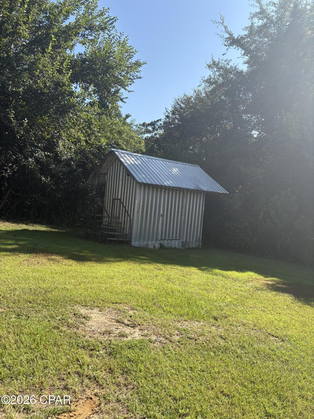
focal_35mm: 26
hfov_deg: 53.1
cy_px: 210
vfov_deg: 67.3
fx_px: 314
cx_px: 157
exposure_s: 1/1953
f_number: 1.6
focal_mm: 5.96
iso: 50
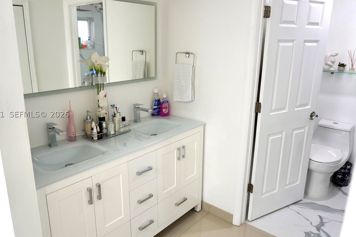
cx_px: 165
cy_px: 114
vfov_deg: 46.4
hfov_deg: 65.4
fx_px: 277
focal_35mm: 28
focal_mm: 16
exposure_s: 1/30
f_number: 3.5
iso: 125
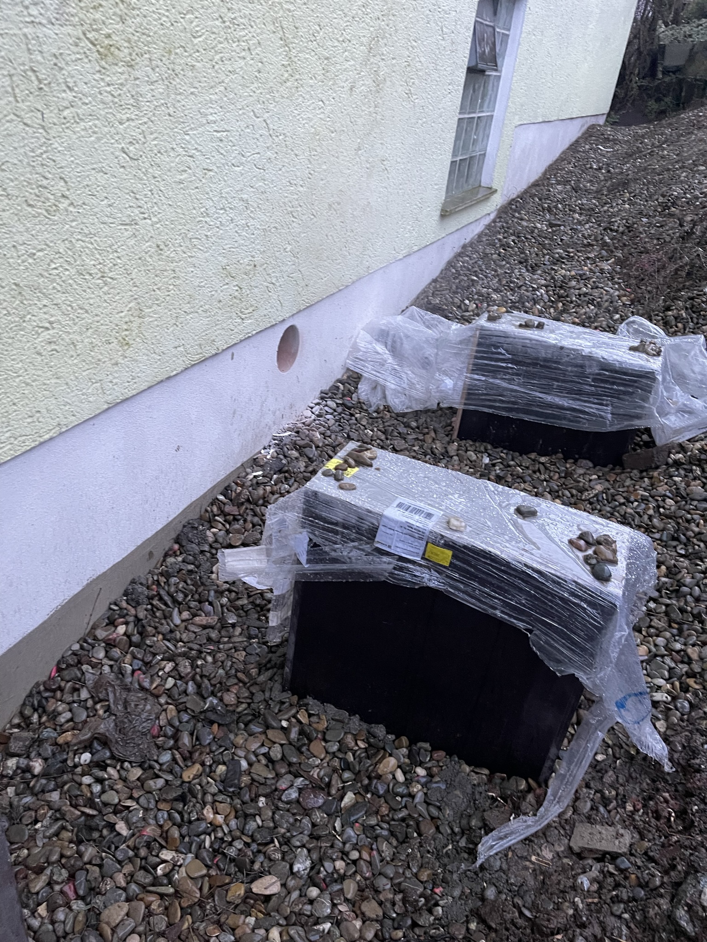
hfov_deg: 53.1
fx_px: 708
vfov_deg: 67.3
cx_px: 354
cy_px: 471
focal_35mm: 26
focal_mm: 5.1
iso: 640
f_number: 1.6
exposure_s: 1/35
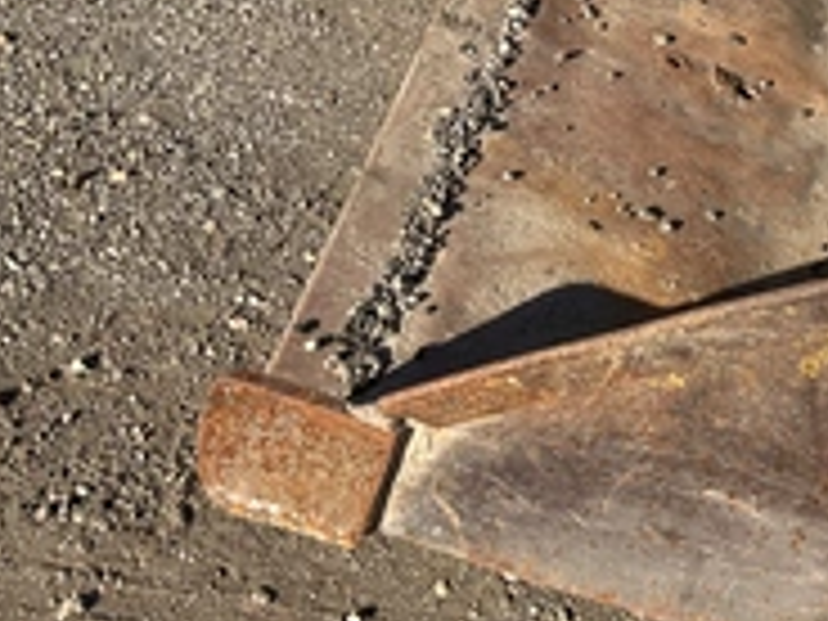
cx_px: 738
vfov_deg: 22.9
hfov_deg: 29.5
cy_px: 108
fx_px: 1507
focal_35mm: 63
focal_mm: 3
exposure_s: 1/978
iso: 25
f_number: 1.8
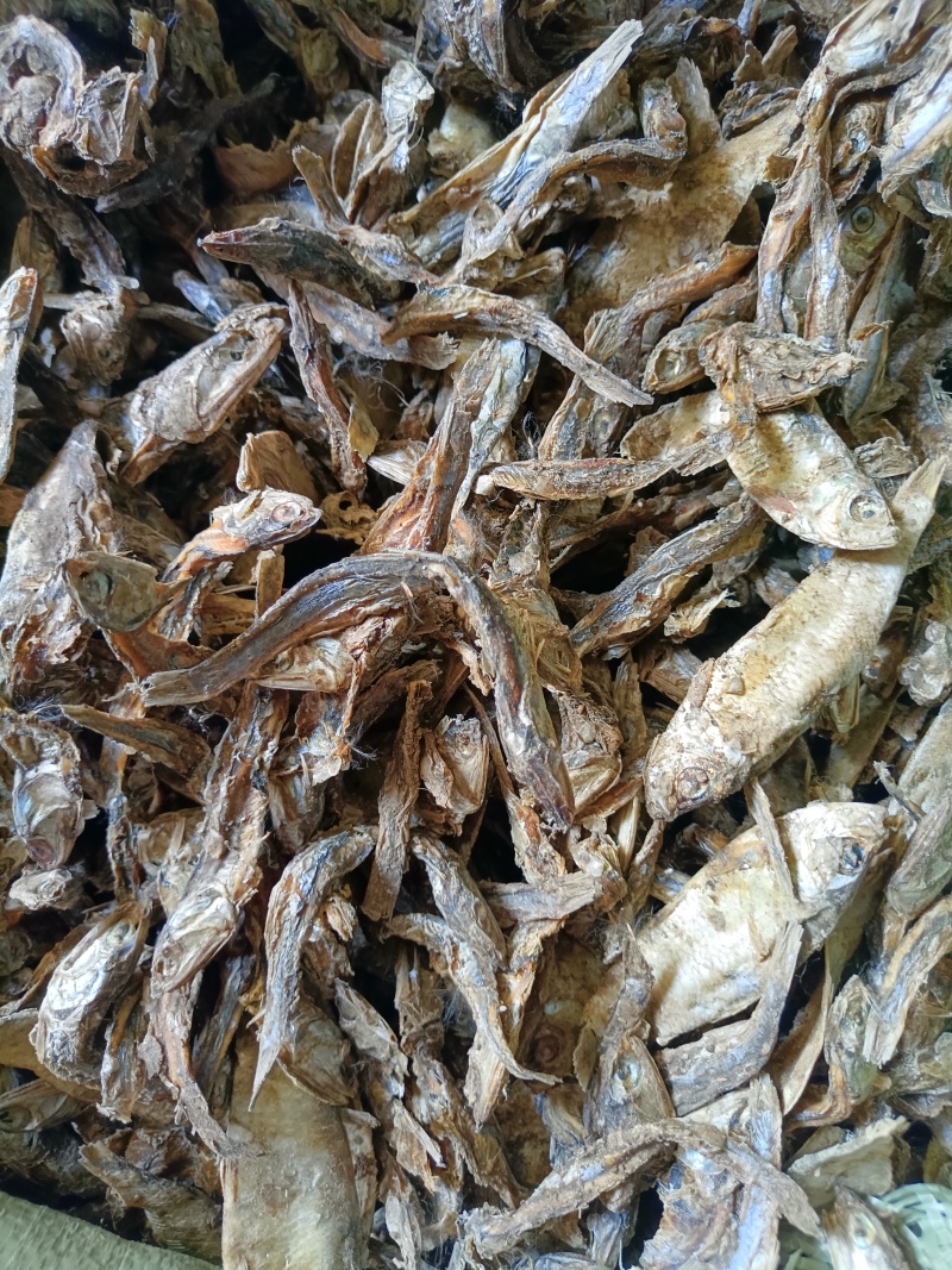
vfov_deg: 67.3
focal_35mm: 26
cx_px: 476
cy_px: 635
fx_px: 954
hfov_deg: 53.1
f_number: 1.8
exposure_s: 1/50
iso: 601
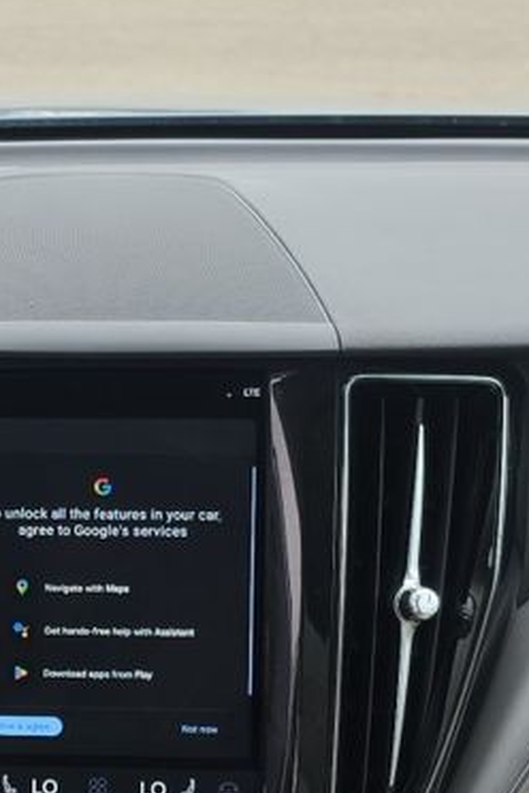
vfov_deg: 19.5
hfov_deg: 13.0
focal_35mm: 103
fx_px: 2270
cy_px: 706
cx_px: -73
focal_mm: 6.5
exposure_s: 1/119
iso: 11
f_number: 1.4
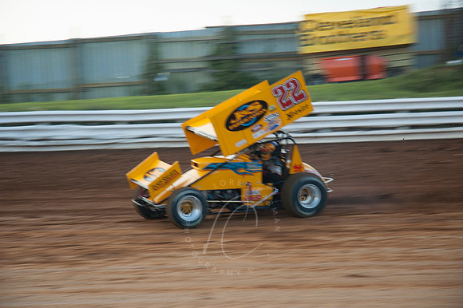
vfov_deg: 13.0
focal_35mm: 105
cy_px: 154
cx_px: 232
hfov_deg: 19.5
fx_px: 1350
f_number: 4.5
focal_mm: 70
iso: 200
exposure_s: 1/160
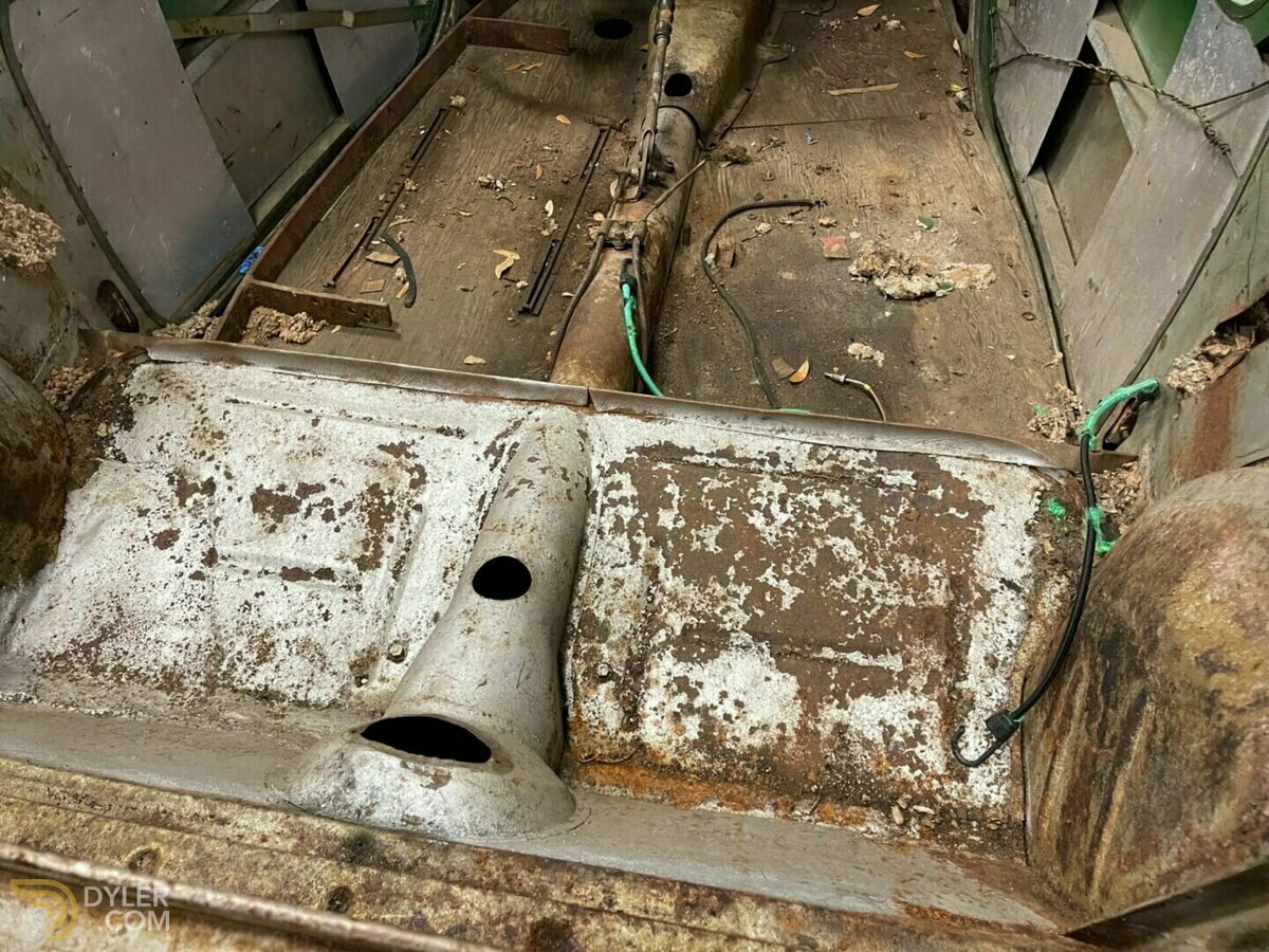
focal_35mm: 26
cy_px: 476
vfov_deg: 53.1
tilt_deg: -52.0
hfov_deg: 67.3
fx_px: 953
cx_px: 634
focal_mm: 5.1
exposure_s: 1/60
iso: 250
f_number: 1.6
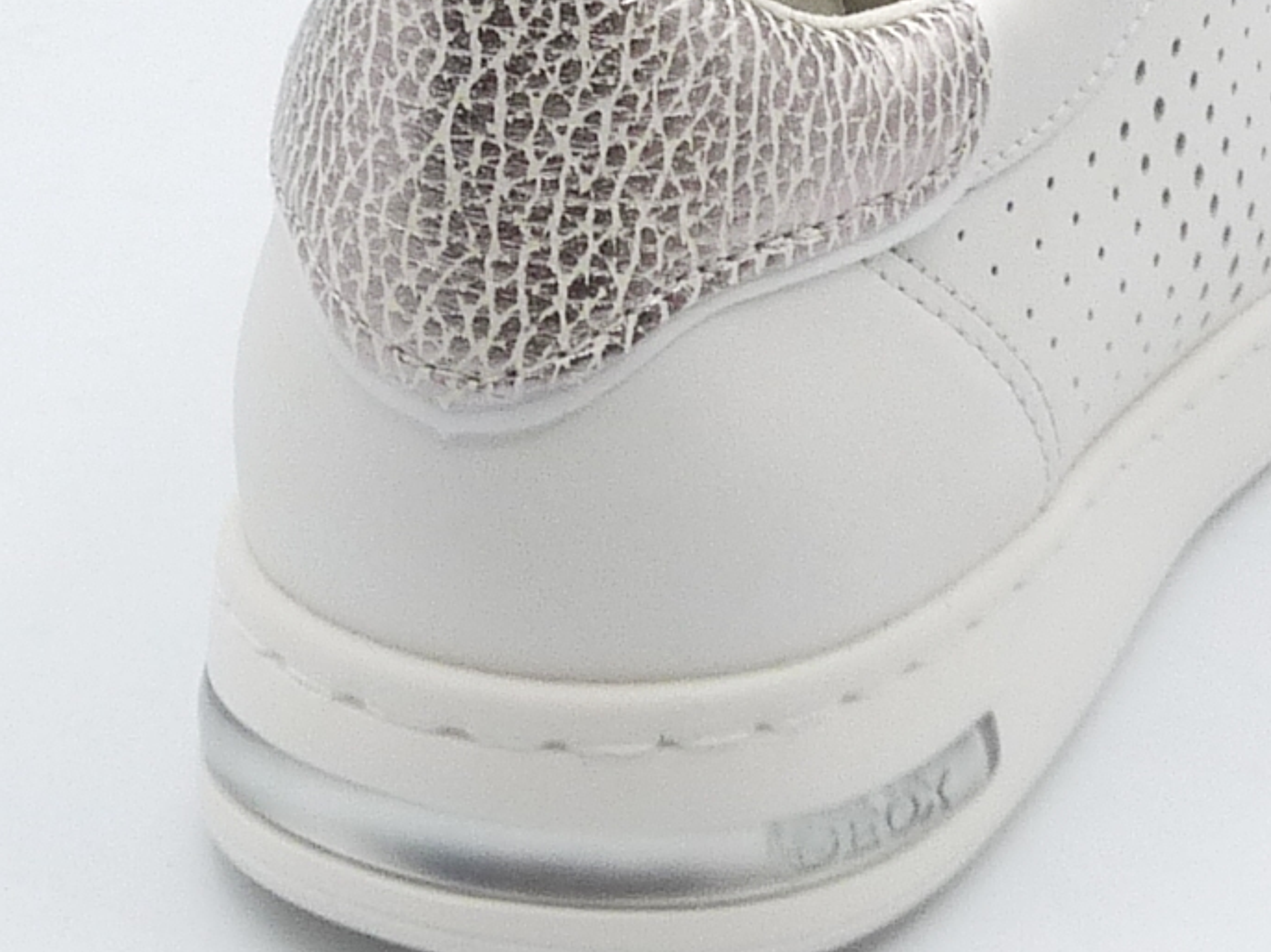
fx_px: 4111
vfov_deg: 13.1
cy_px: 20
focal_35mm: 112
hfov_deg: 17.6
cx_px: 723
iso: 100
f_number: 5
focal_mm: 4.8
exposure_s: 1/200
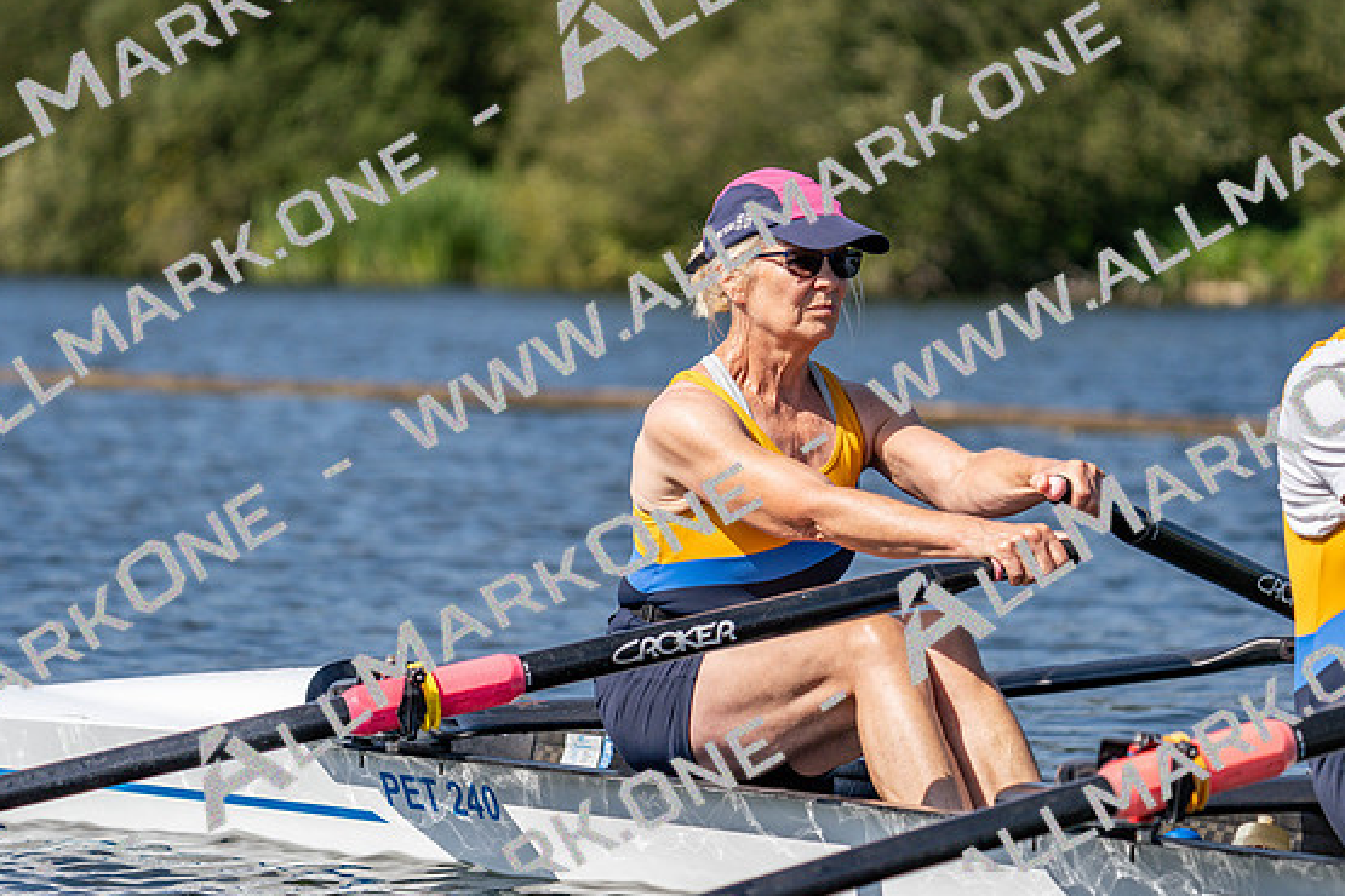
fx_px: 8518
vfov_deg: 6.0
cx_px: 691
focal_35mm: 228
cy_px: 456
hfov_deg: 9.0
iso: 200
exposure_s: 1/2000
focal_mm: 218
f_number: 5.6
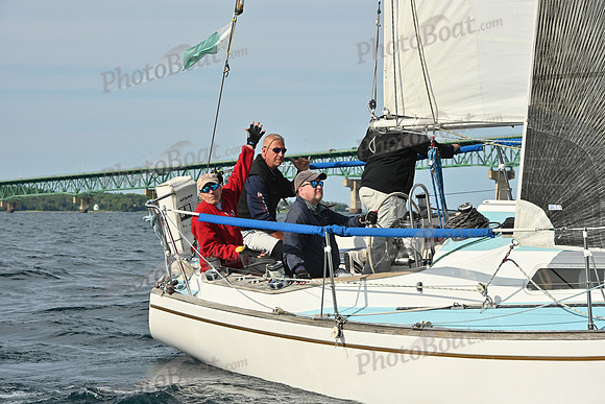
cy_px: 202
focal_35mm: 122
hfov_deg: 16.8
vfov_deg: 11.2
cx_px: 302
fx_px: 2051
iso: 320
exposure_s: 1/1000
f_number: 11
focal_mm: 122
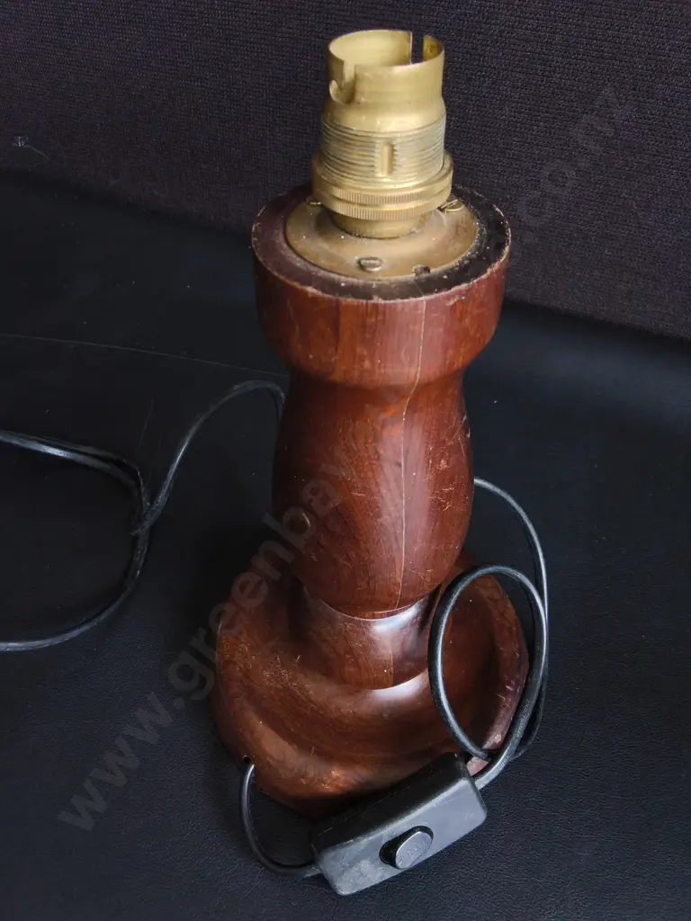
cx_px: 346
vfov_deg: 65.3
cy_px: 460
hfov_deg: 51.4
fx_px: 719
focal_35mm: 27
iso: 125
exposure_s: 1/100
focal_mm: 2.87
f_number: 2
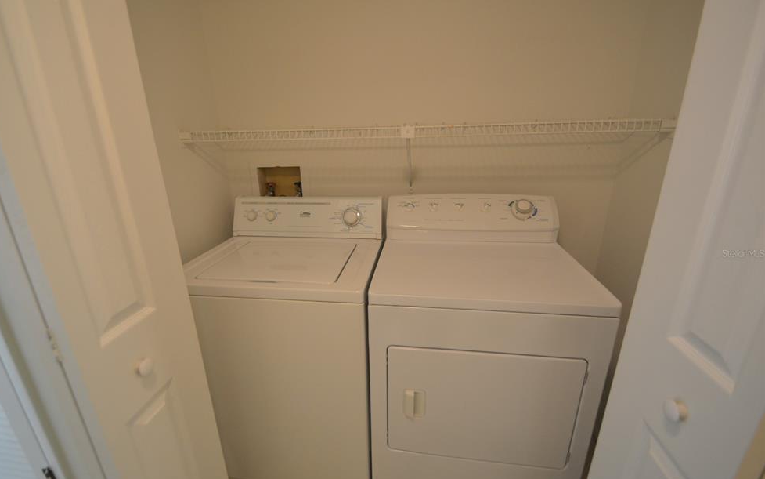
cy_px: 253
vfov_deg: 71.2
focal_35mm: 16
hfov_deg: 97.7
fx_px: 334
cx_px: 366
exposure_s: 1/60
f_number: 3.5
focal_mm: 10
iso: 560
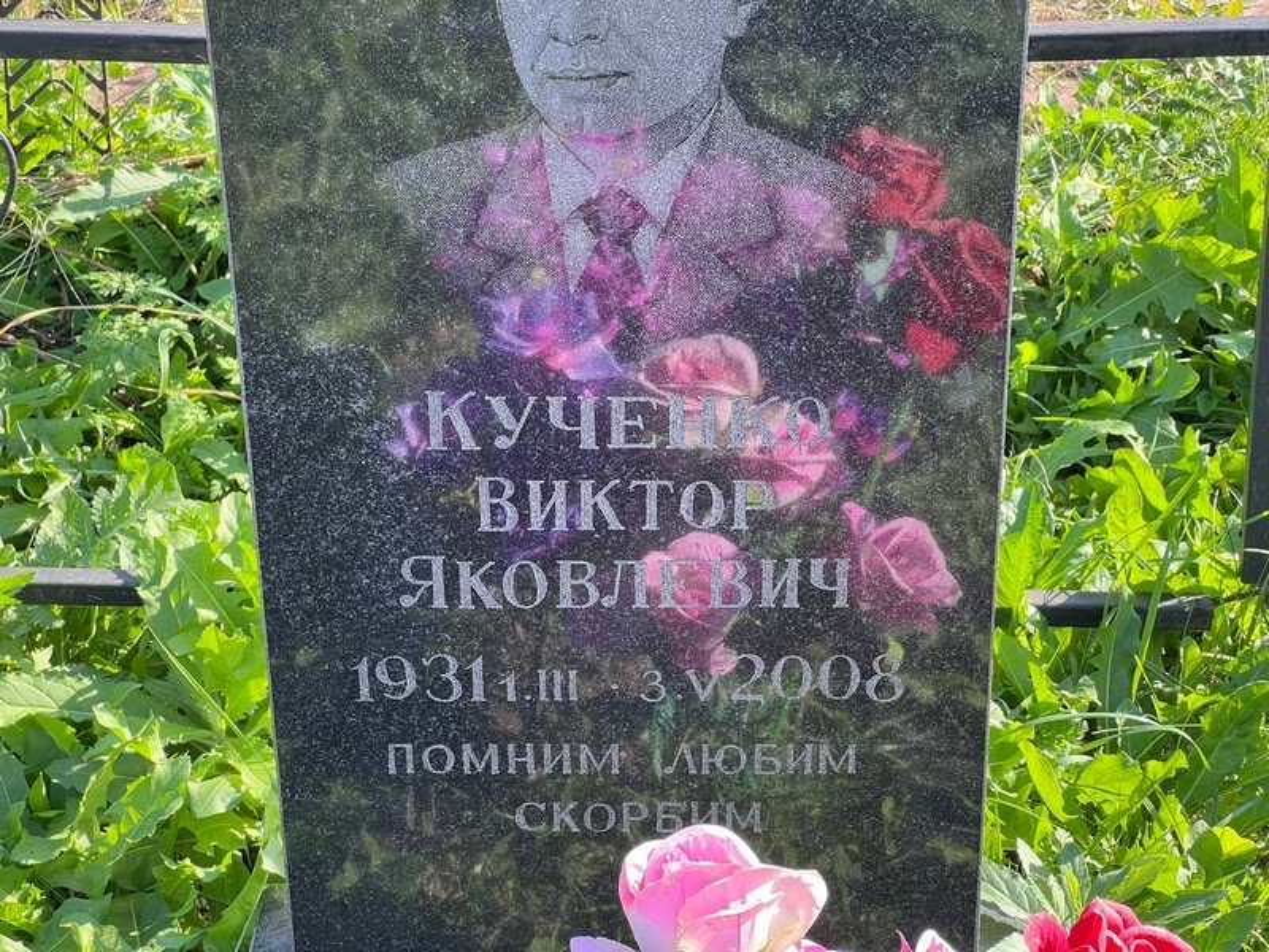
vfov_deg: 19.1
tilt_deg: -27.9
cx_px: 634
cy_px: 476
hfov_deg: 25.3
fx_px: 2823
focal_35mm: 77
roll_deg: -0.3
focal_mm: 9
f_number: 2.8
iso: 32
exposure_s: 1/99
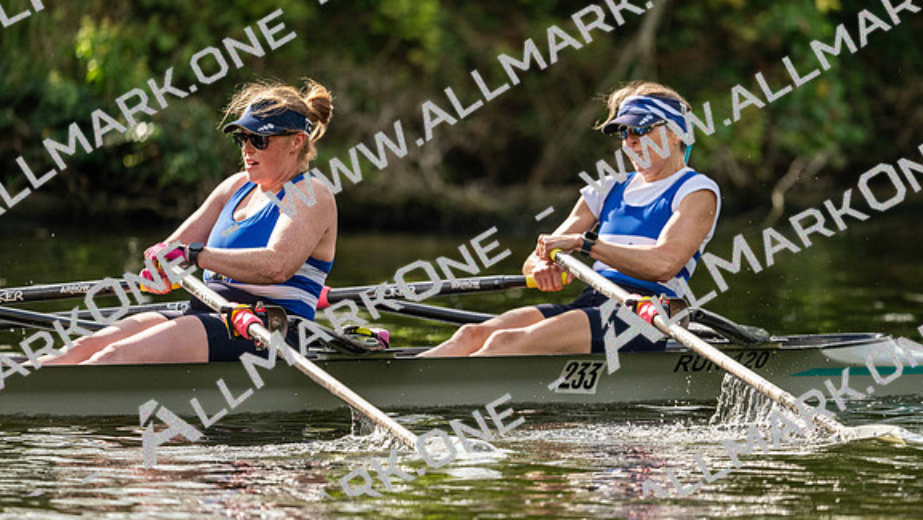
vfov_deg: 2.9
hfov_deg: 5.1
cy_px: 222
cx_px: 462
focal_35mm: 421
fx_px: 10307
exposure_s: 1/2500
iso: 900
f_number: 4.5
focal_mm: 400
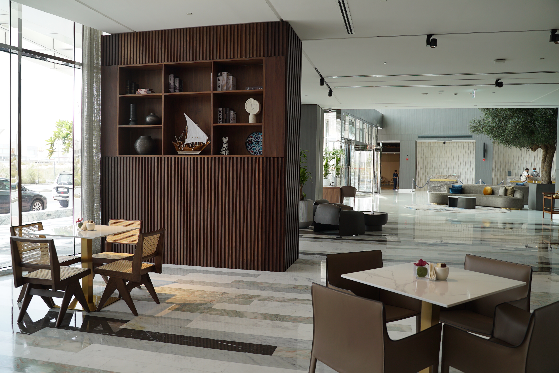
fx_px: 451
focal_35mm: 29
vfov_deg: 45.0
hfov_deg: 63.6
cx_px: 280
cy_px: 186
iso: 125
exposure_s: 1/60
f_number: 4
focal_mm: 29
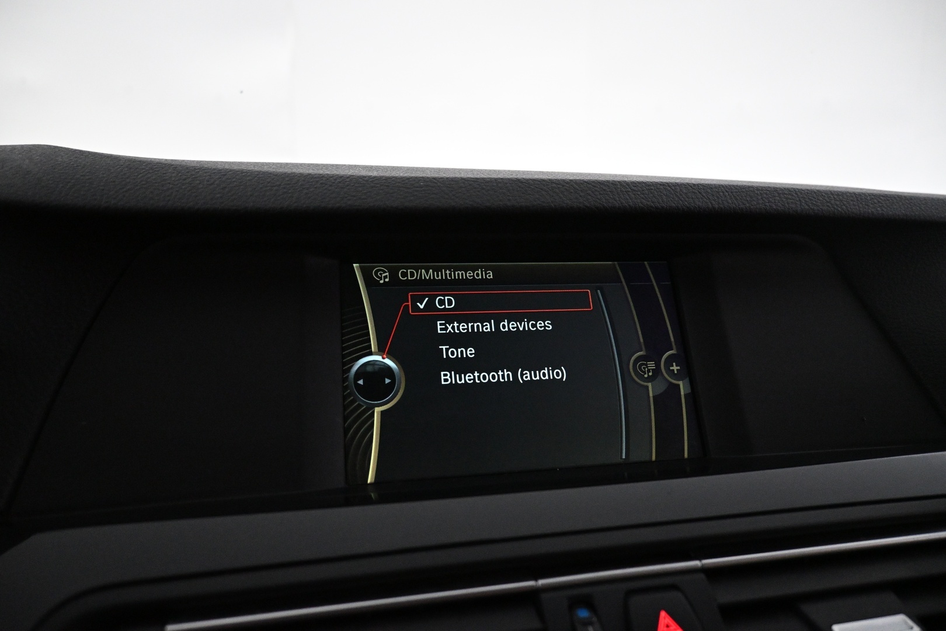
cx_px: 473
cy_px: 316
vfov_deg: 53.1
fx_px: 631
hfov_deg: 73.7
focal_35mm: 24
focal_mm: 16
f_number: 3.5
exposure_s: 1/160
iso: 4000
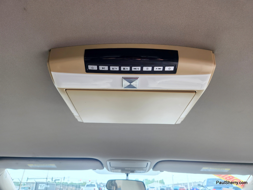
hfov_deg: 73.9
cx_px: 126
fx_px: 168
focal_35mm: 23
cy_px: 95
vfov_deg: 58.9
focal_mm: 5.4
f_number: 1.8
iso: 100
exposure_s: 1/180
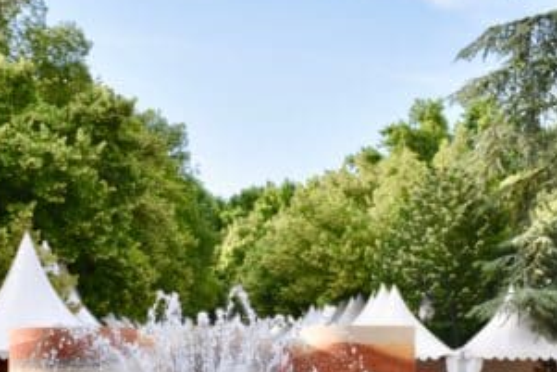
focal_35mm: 130
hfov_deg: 15.8
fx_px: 2012
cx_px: 272
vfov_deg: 10.5
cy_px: 300
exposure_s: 1/200
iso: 100
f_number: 7.1
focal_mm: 34
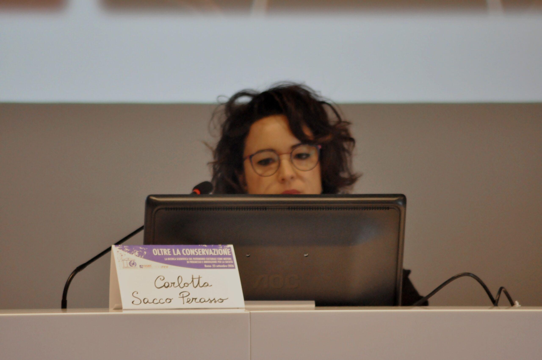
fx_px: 6766
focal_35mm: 450
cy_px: 180
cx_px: 271
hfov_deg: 4.6
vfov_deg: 3.0
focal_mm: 300
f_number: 5.6
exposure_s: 1/25
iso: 2000
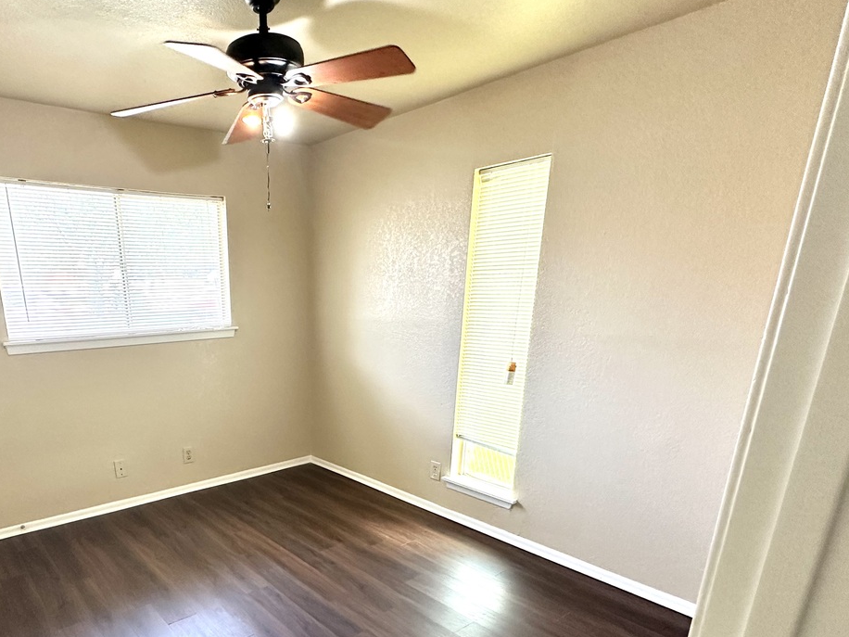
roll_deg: +1.4
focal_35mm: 22
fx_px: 540
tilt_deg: -17.2
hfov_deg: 73.9
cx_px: 278
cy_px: 459
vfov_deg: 58.6
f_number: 2.2
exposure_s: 1/120
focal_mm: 2.22
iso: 250
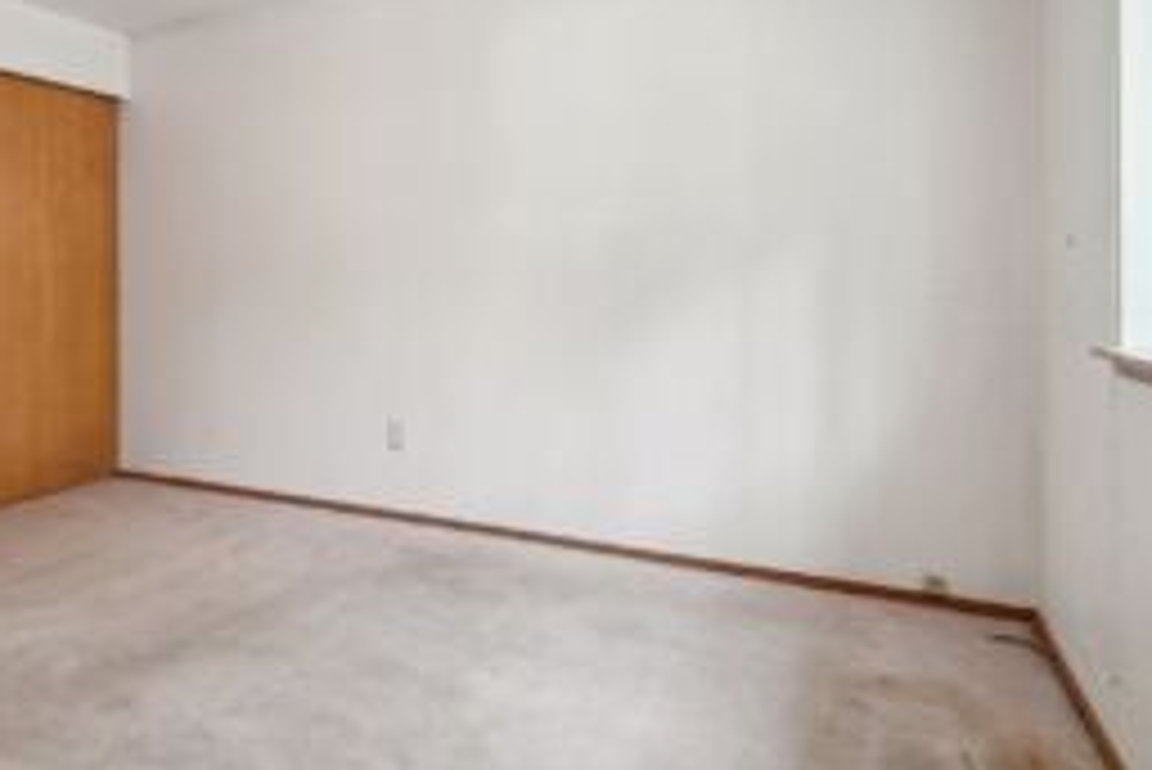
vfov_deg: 50.9
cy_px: 295
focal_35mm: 25
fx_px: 800
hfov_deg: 68.6
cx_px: 346
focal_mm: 16
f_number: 8
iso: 1600
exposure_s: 1/25
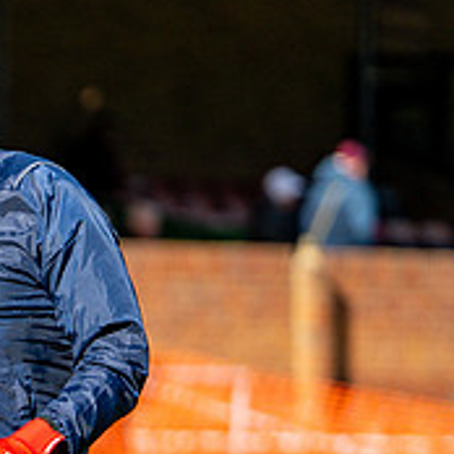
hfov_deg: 3.7
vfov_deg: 3.7
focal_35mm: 471
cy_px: 536
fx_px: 6989
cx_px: -416
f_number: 1.4
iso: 100
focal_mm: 85
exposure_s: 1/8000
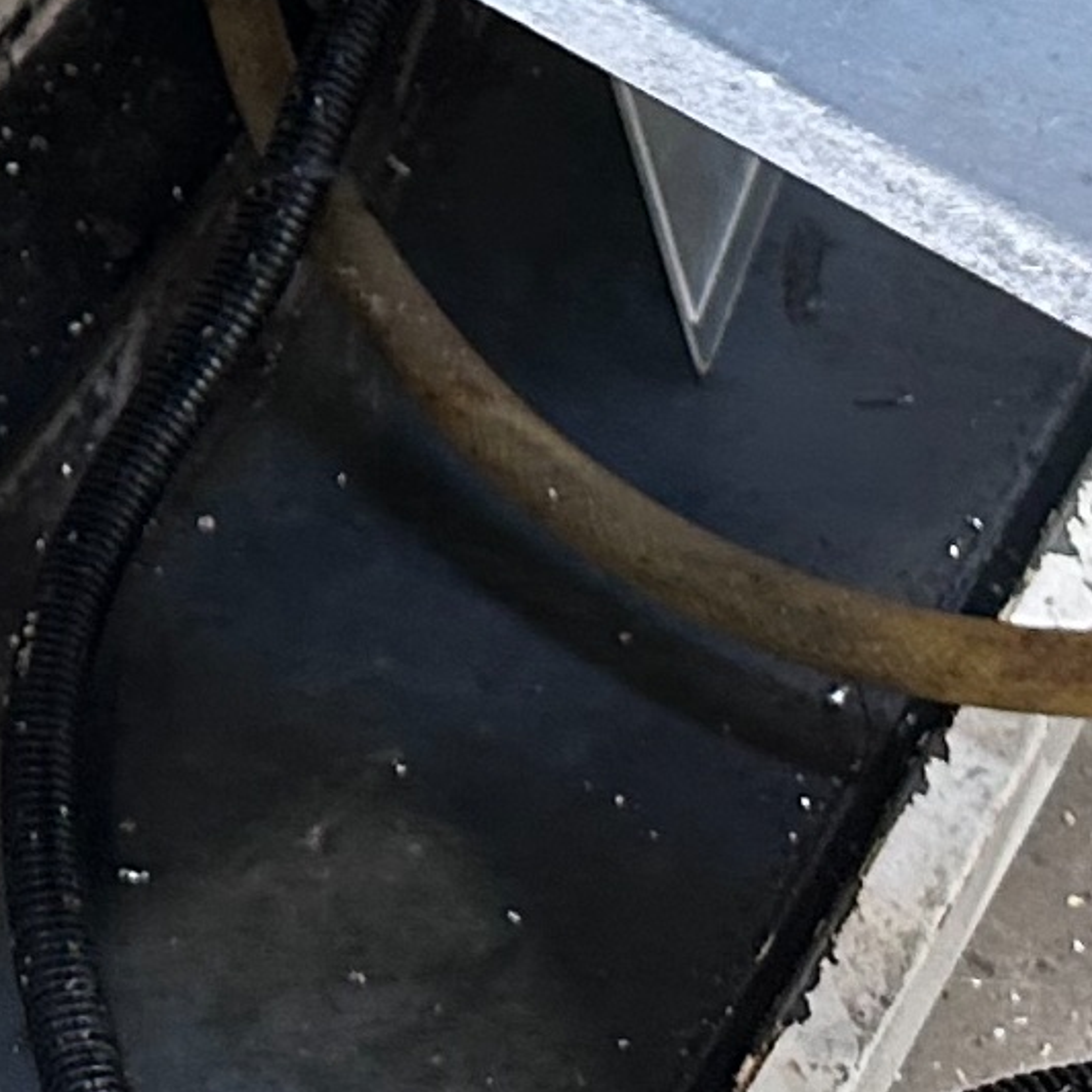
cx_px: -416
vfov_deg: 11.7
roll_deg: -1.0
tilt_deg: -33.3
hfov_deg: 12.9
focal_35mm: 130
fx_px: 4640
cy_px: -1276
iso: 250
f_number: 1.78
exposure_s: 1/50
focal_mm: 6.86
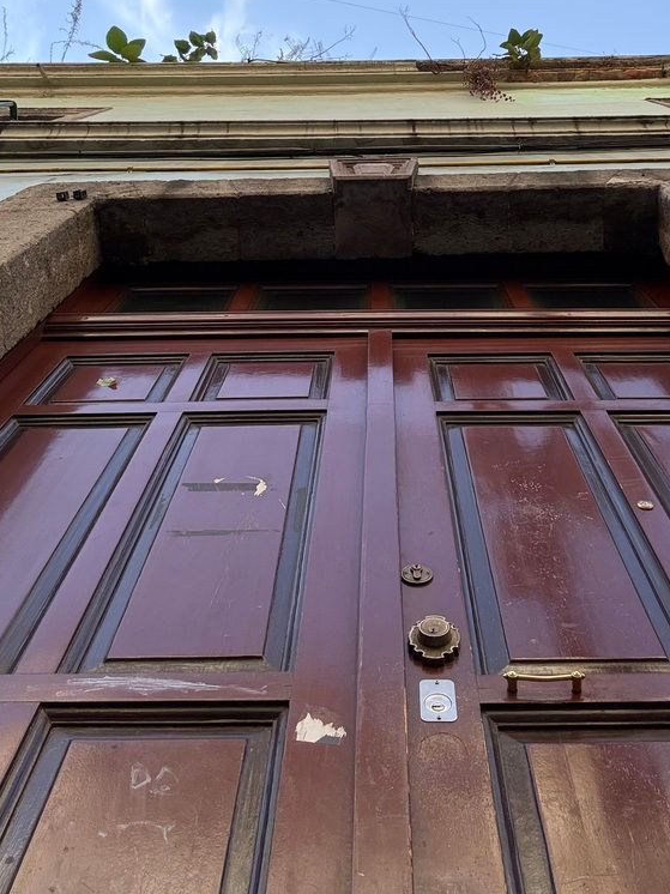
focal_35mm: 37
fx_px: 955
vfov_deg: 48.1
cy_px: 215
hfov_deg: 38.6
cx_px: 376
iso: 25
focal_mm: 2.69
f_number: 1.9
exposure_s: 1/607
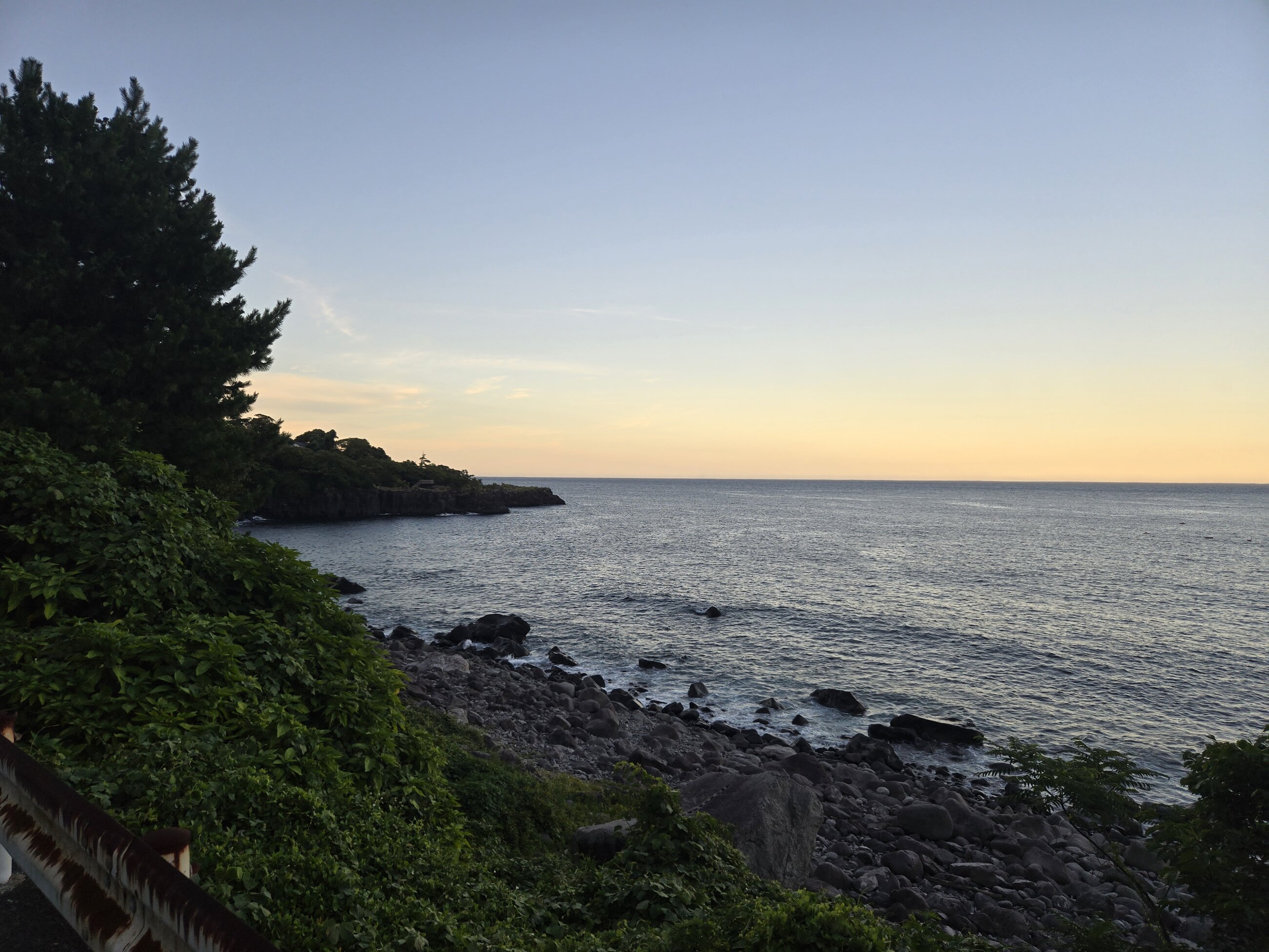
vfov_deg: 58.9
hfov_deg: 73.9
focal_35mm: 23
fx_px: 843
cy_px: 476
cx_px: 634
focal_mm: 5.4
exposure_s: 1/374
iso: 25
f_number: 1.8
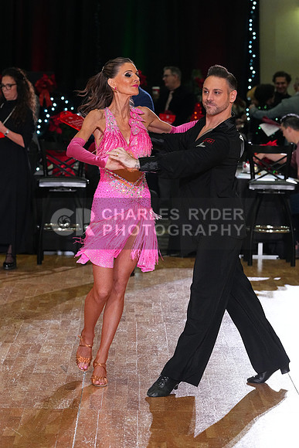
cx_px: 150
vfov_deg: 14.1
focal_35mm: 146
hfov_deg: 9.4
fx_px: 1818
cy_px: 224
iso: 6400
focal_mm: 146
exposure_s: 1/320
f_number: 6.3
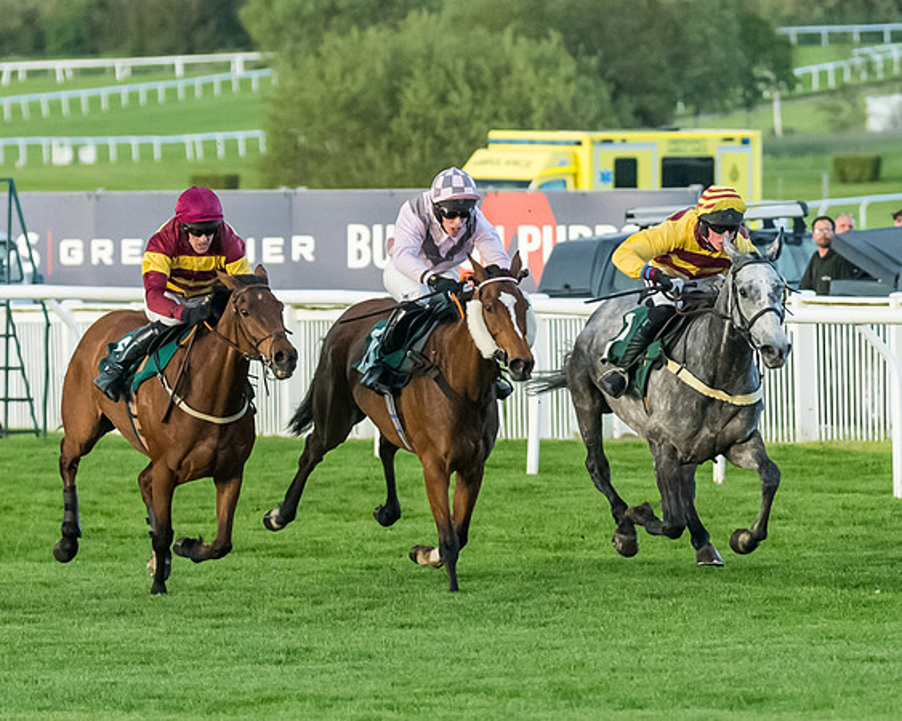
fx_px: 13466
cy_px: 351
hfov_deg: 3.8
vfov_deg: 3.1
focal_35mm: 505
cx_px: 549
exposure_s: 1/2000
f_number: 4
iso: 4000
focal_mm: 180
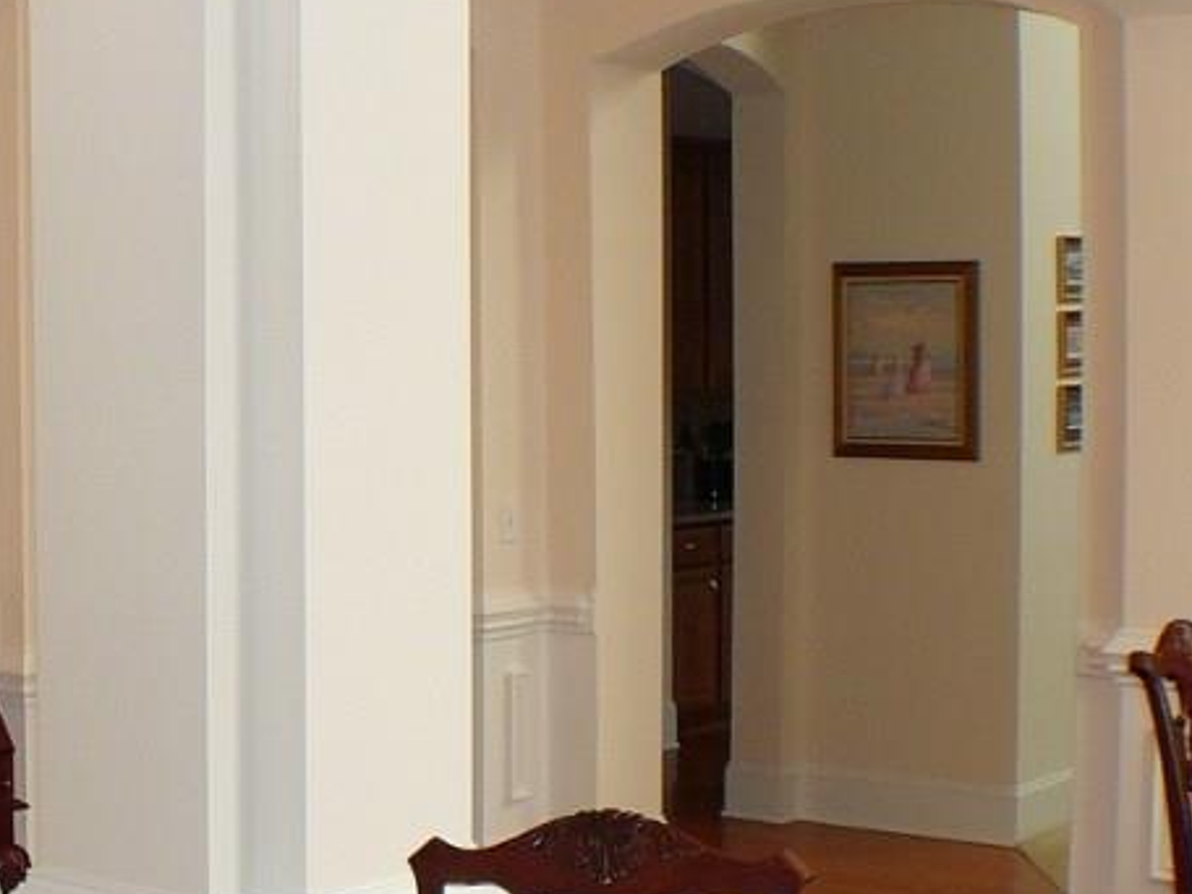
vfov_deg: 14.6
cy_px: 510
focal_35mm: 101
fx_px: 3478
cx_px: 366
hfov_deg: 19.4
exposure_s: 1/30
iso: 160
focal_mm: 6.7
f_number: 3.2
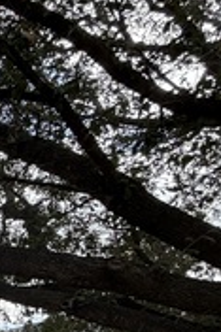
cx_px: -306
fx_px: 489
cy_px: 379
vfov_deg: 32.3
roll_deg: +3.0
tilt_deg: +10.0
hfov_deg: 15.1
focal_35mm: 53
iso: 40
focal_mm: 2.22
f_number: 2.2
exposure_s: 1/502
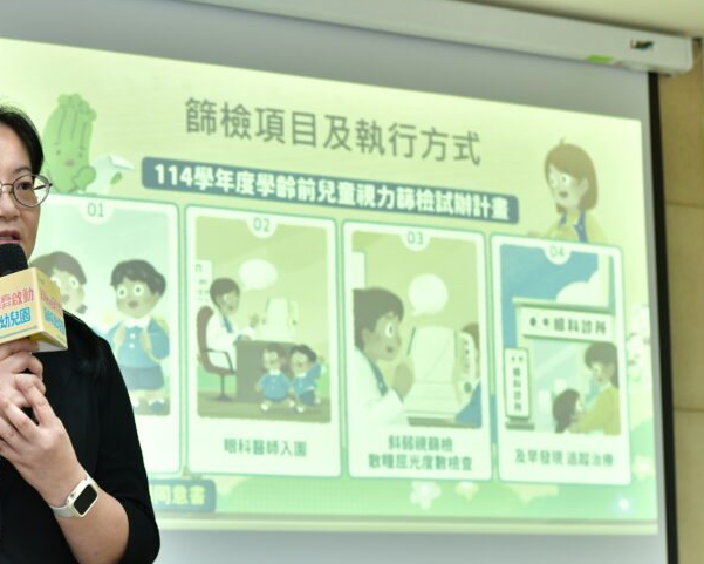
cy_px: 392
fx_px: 2334
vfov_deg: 13.7
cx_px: 135
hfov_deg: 17.0
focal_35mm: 112
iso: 800
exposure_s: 1/80
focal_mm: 70
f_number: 6.3
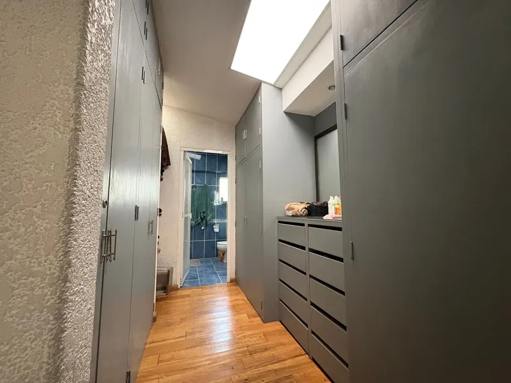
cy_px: 192
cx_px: 256
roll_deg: +0.4
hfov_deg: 102.1
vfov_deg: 85.7
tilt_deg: +6.5
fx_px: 207
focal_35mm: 14
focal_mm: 2.22
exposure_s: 1/42
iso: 800
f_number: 2.2
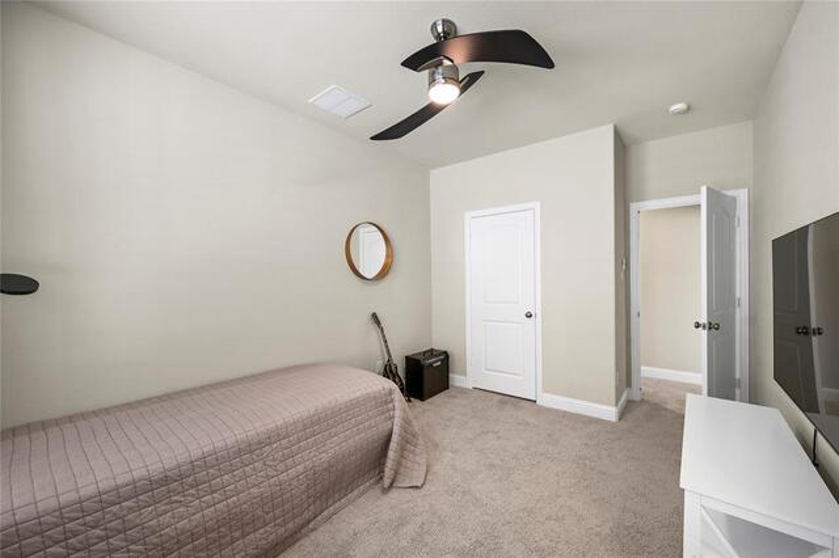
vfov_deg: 81.1
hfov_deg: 104.3
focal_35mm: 14
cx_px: 420
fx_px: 326
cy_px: 279
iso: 1000
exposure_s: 1/8
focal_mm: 14
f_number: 8
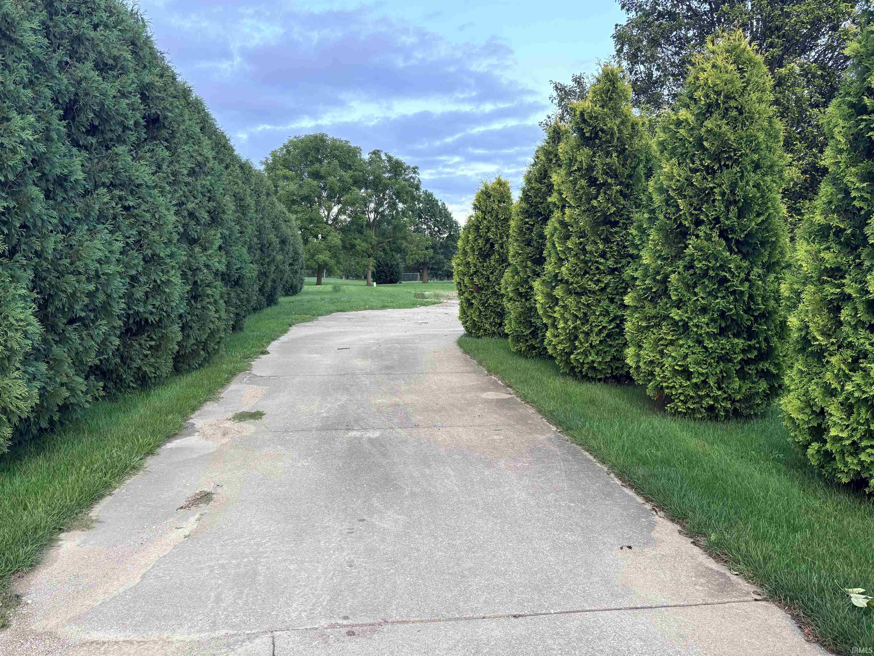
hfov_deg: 67.3
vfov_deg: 53.1
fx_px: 656
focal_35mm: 26
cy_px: 328
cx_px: 437
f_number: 1.6
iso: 100
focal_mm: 5.96
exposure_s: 1/183
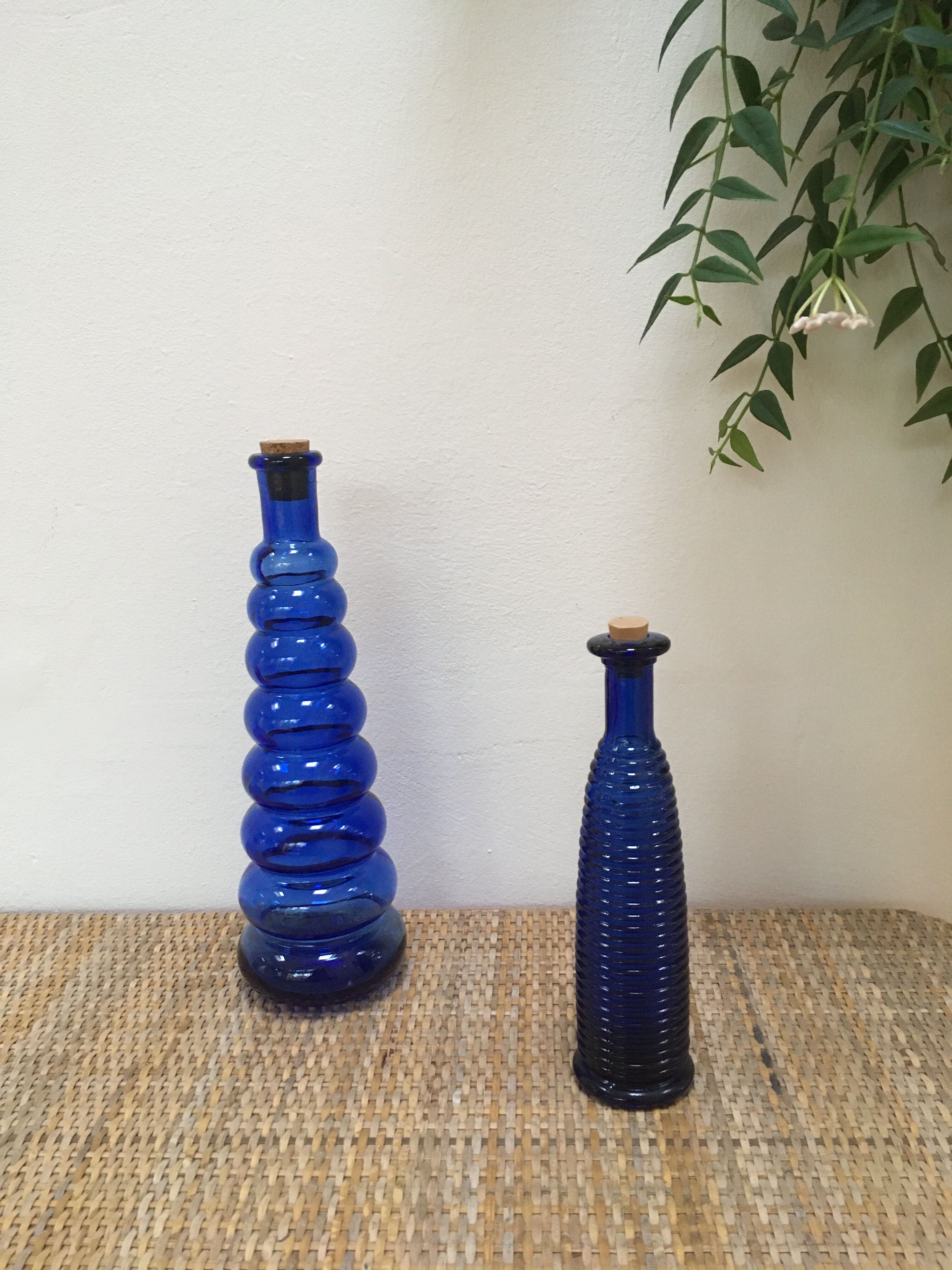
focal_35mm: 29
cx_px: 476
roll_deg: +2.6
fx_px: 1063
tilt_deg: -12.3
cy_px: 635
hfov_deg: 48.2
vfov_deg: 61.7
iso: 200
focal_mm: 4.15
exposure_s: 1/33
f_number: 2.2
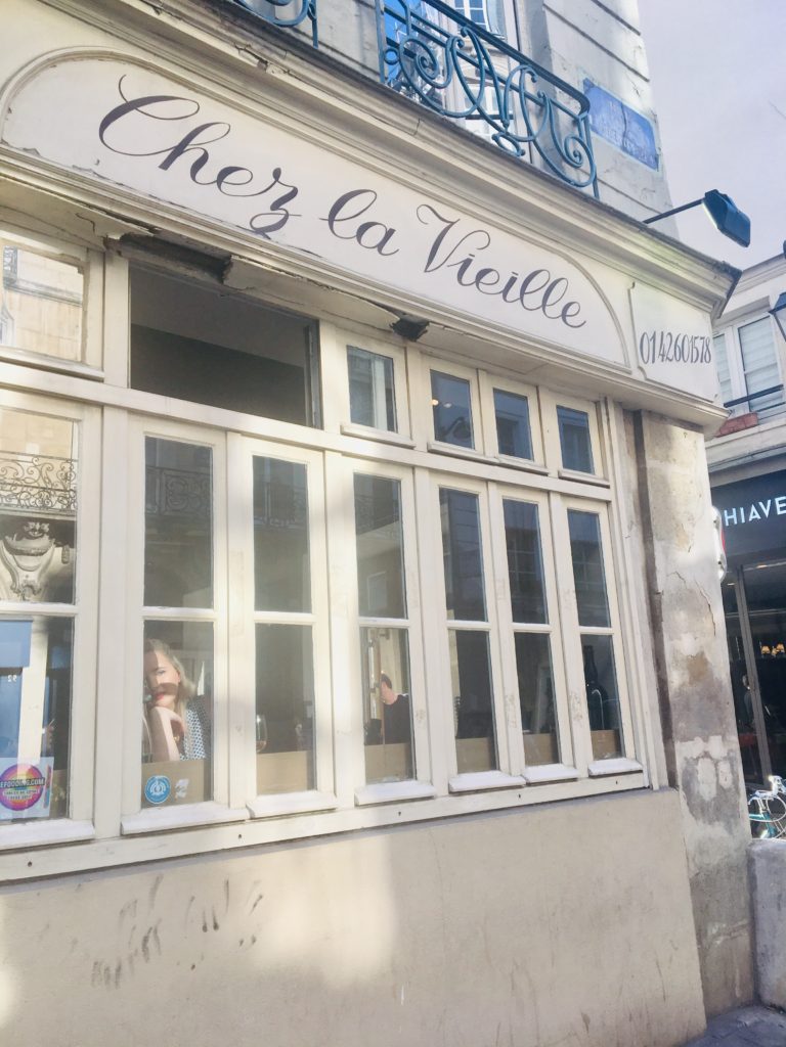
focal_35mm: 29
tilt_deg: +13.9
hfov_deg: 48.2
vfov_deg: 61.7
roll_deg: +5.0
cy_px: 524
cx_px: 393
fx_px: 878
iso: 25
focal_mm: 4.15
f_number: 2.2
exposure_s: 1/186
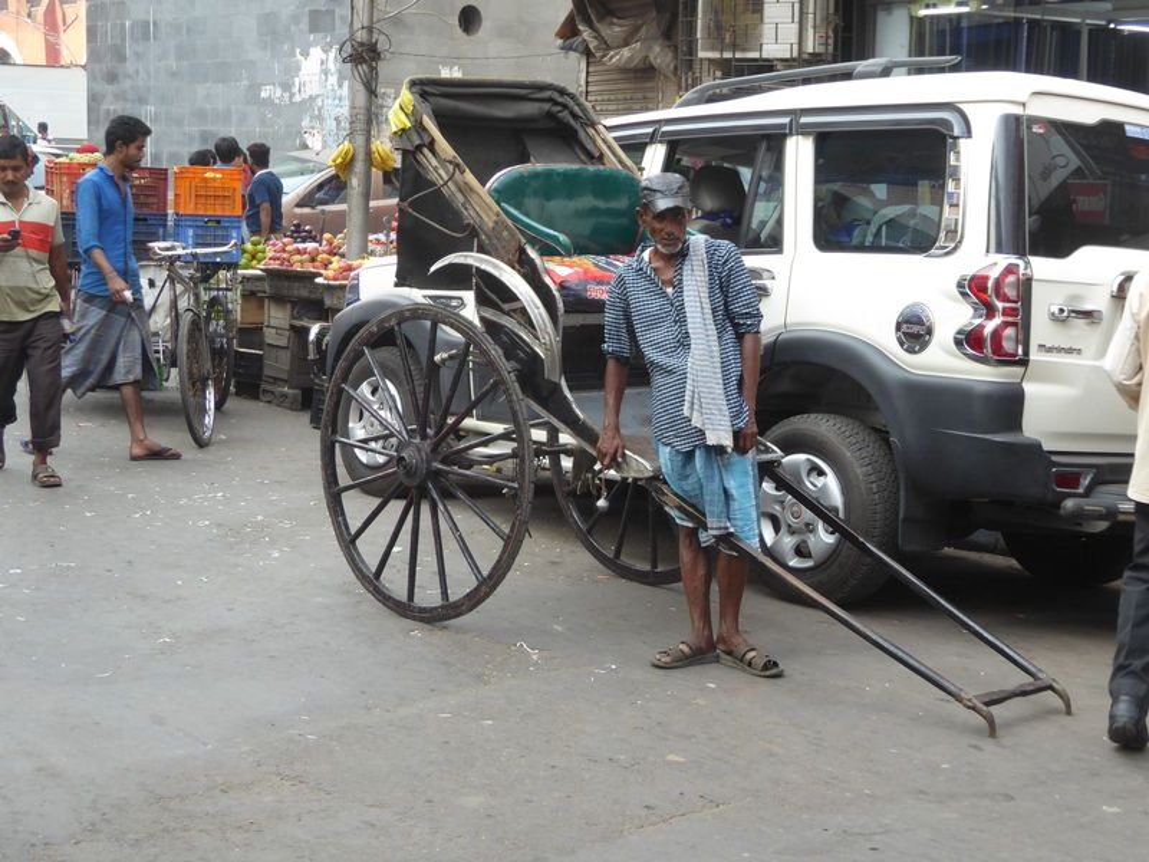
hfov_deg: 29.8
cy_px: 431
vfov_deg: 22.6
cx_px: 574
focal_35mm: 65
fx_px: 2158
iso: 160
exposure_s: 1/125
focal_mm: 10.9
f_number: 4.3
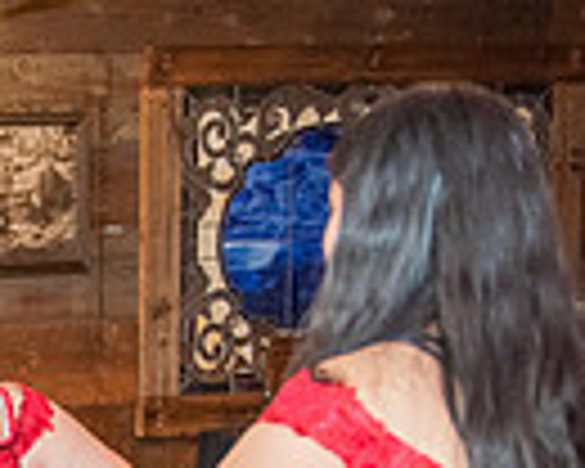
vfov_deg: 12.6
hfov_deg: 13.8
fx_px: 2026
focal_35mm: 117
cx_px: -603
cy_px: 655
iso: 1250
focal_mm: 28
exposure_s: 1/160
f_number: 2.8
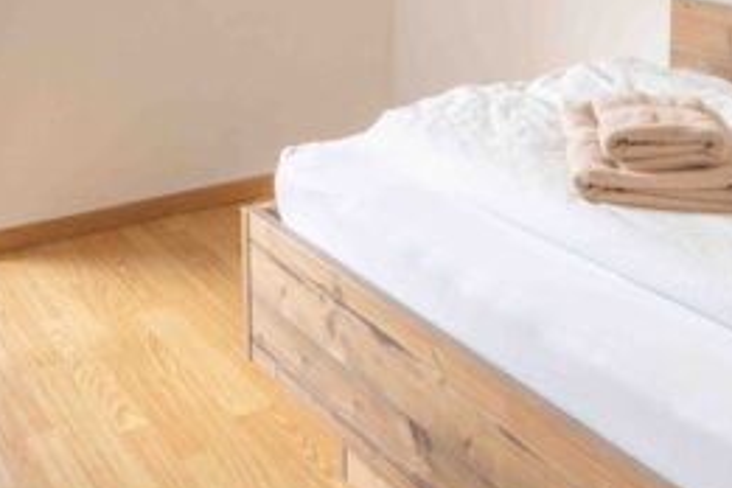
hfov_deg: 36.1
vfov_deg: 22.8
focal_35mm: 55
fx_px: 1118
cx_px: 297
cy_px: -86
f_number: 11
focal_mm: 14
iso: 64
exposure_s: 1/4
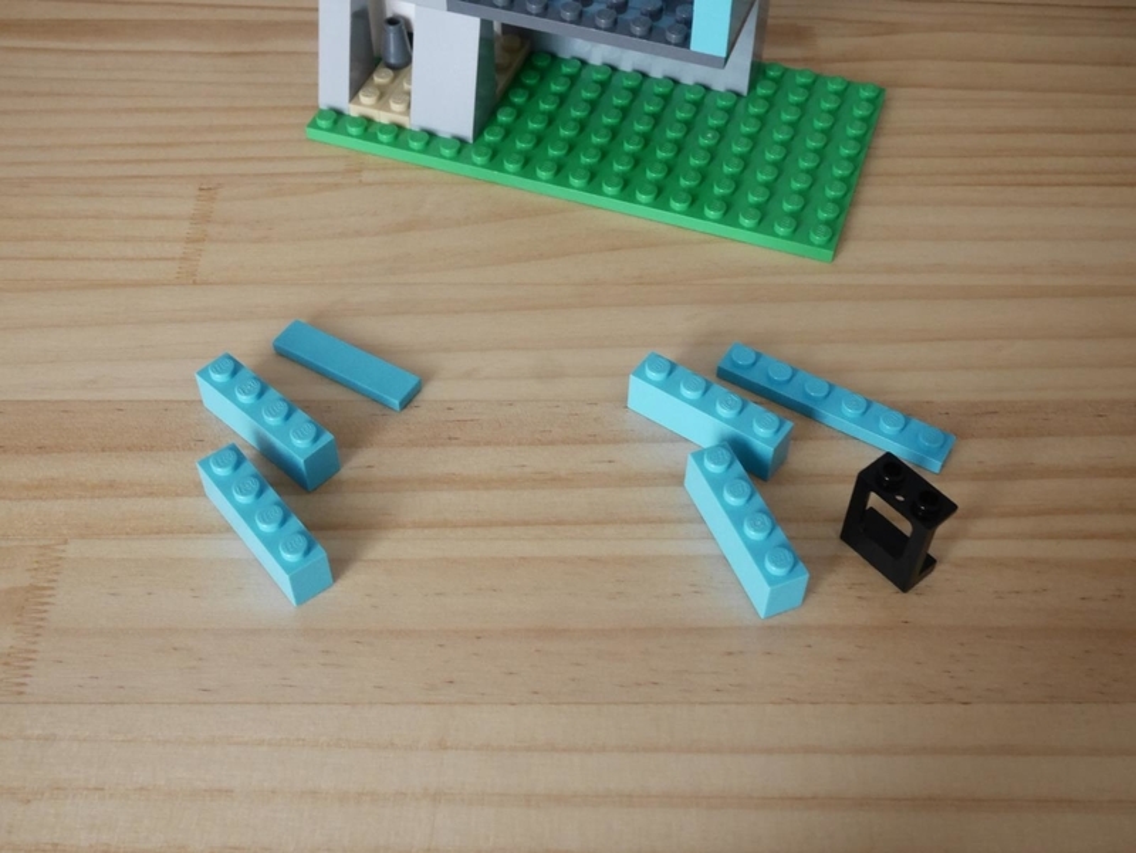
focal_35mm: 40
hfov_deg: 46.8
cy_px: 426
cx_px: 568
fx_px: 1313
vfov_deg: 36.0
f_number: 10
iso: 2000
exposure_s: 1/60
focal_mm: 20
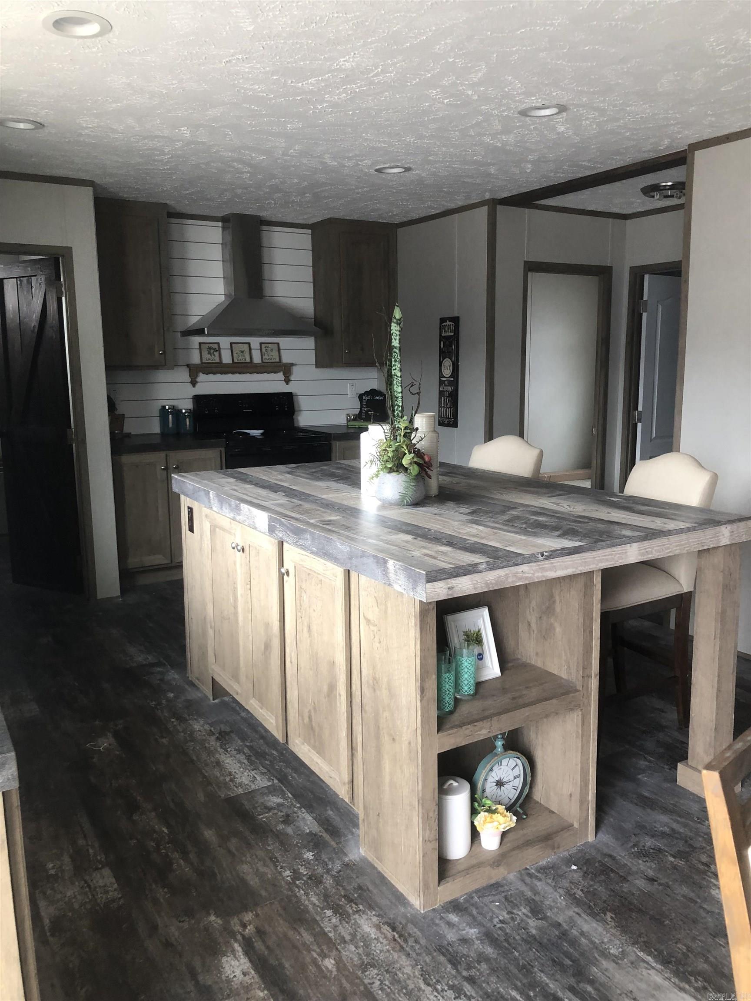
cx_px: 376
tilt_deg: -12.0
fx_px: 810
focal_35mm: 28
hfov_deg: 49.7
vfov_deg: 63.4
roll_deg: +1.7
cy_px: 500
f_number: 1.8
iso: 40
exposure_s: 1/20
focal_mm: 3.99
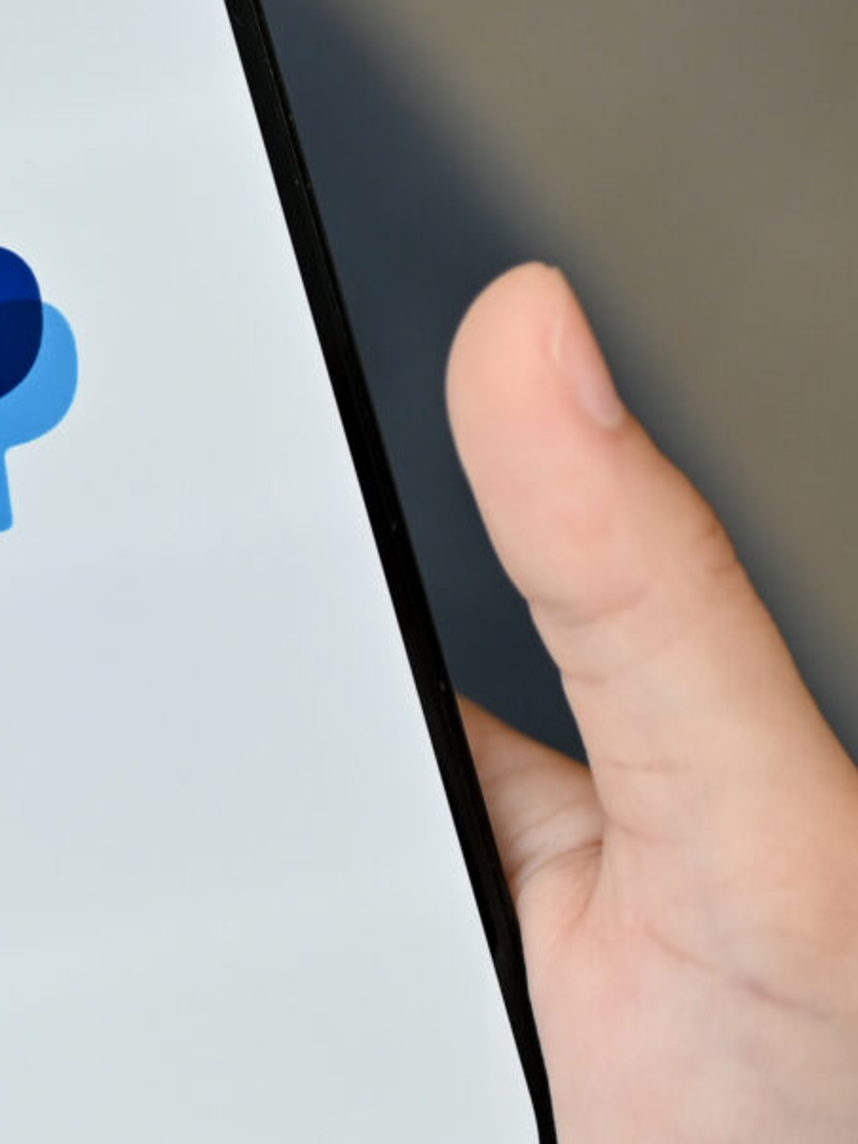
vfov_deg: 9.7
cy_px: 625
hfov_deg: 7.1
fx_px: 6744
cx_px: -628
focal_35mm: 204
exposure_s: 1/500
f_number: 1.8
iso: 100
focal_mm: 50
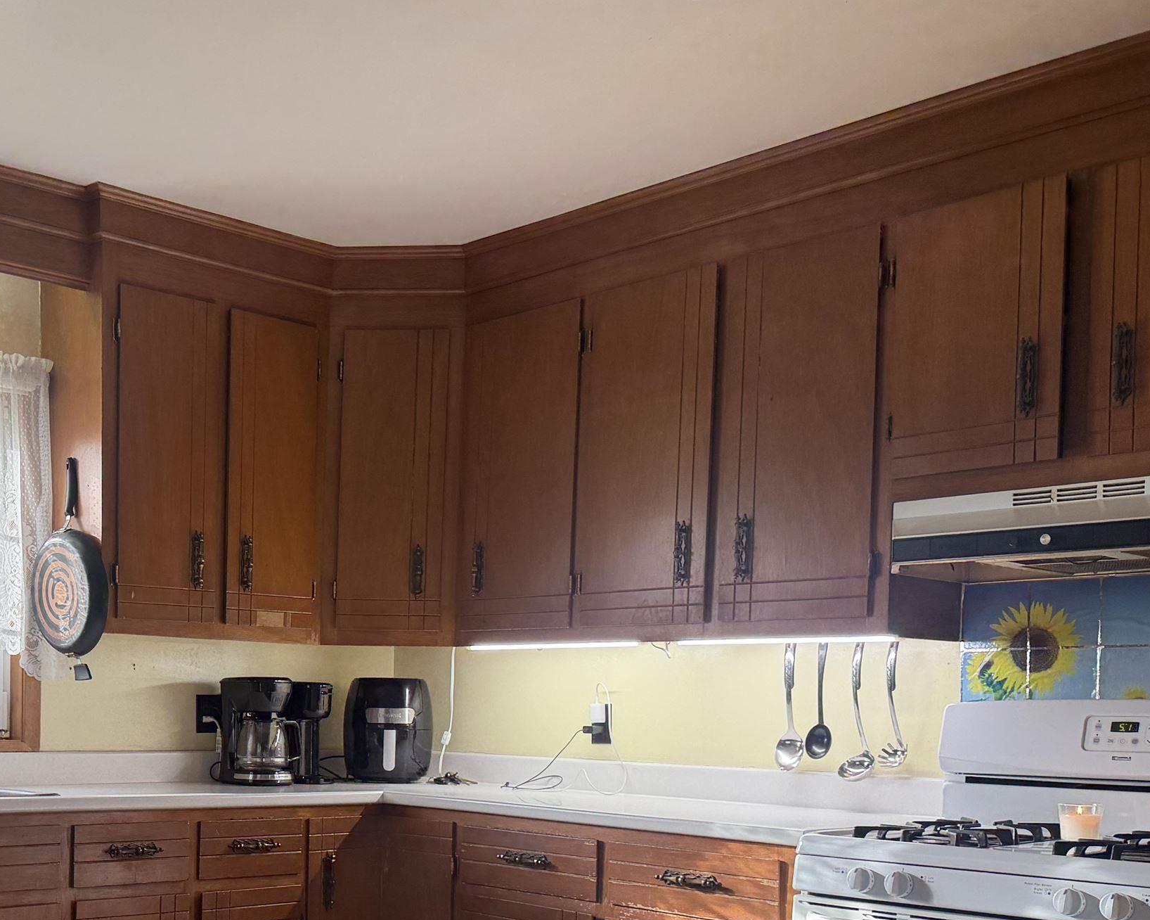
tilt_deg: -0.9
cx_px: 243
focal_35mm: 44
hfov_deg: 40.4
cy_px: 742
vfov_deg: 33.1
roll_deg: -0.1
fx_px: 1497
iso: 160
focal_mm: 6.76
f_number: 1.78
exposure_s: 1/120
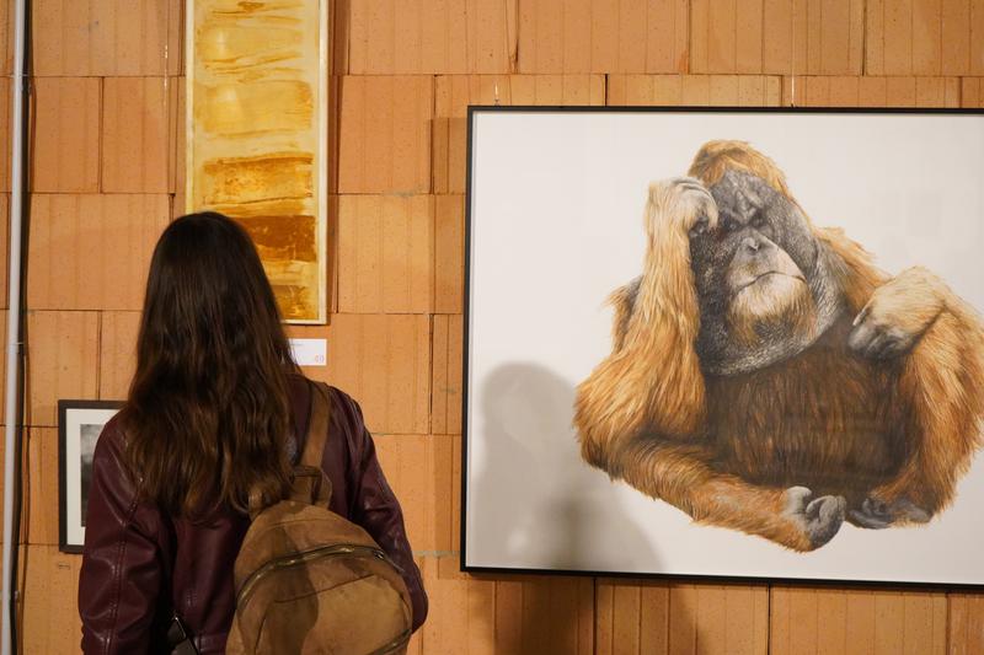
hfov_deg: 35.1
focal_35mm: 57
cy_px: 328
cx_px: 492
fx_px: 1558
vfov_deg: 23.8
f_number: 5
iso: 12800
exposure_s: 1/160
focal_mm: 57
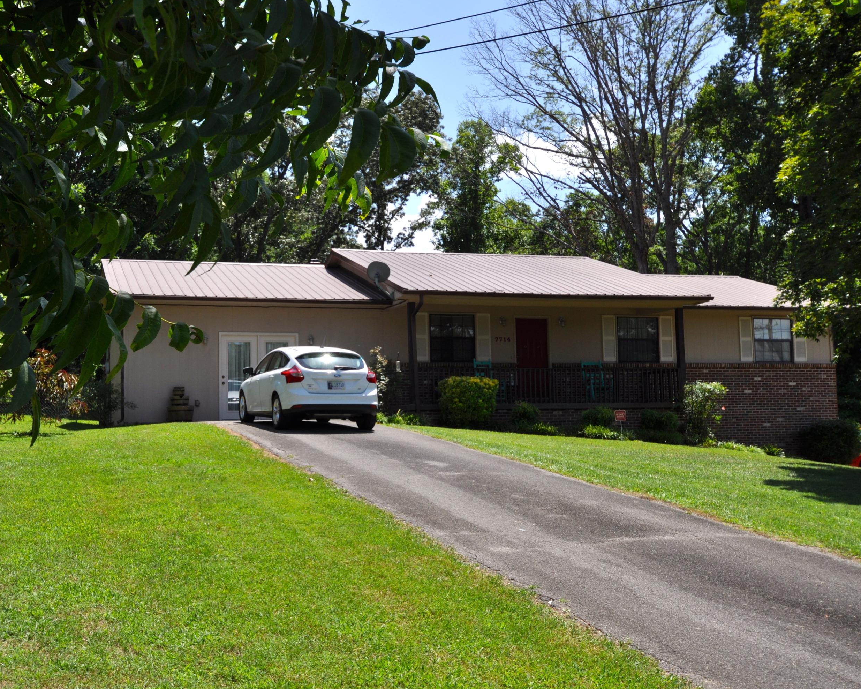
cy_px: 343
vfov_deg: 36.5
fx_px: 1045
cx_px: 343
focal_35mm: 41
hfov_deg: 44.5
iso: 200
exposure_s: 1/320
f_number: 9
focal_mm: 24
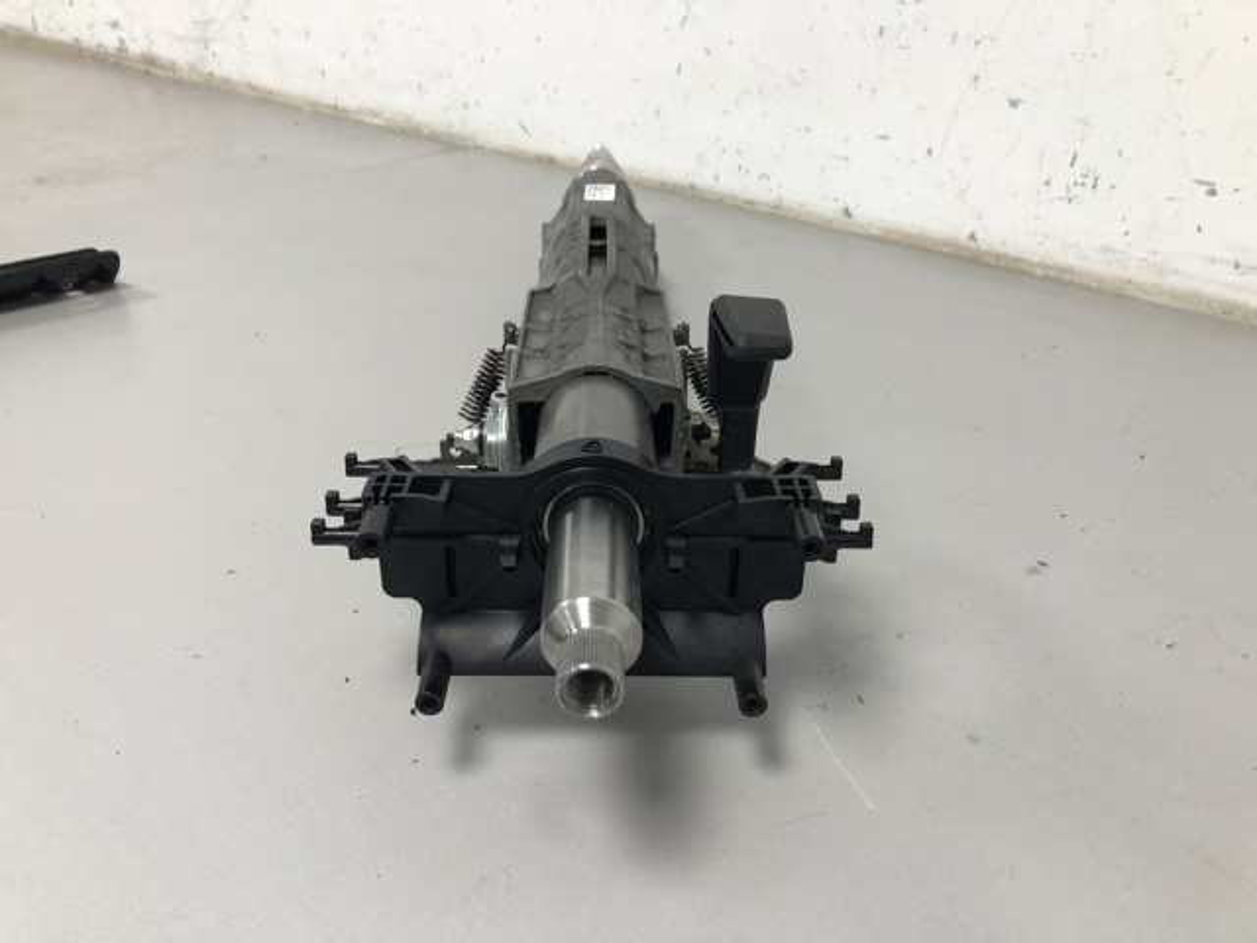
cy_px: 472
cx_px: 628
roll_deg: +2.1
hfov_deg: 63.4
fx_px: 1017
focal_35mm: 28
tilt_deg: -30.7
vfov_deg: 49.7
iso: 32
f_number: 1.8
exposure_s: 1/33
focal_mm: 4
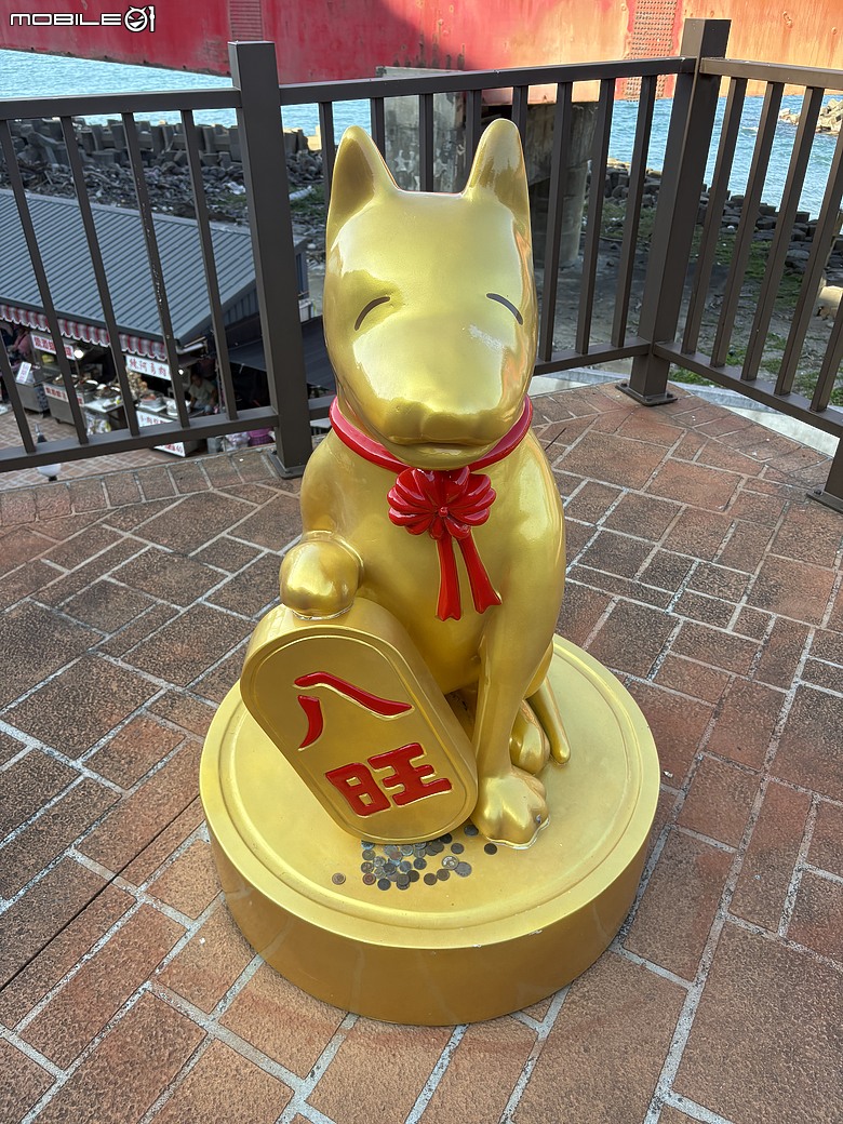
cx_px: 422
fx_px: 844
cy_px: 562
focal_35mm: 26
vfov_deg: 67.3
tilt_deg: -32.5
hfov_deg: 53.1
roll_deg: +0.4
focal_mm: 5.96
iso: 50
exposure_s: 1/647
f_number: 1.6
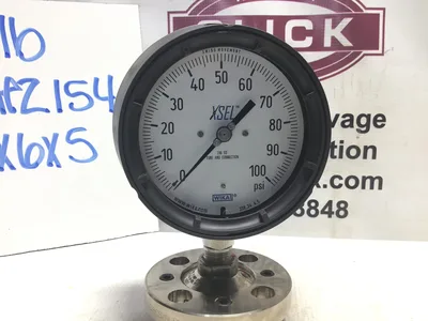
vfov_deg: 45.4
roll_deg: -1.1
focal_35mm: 31
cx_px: 214
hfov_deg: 58.4
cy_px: 160
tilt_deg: -9.2
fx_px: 383
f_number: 2.4
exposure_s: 1/60
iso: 32
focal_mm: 3.3
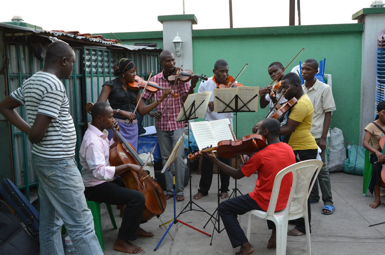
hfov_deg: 53.2
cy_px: 128
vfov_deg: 36.7
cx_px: 192
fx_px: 384
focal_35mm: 36
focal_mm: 24
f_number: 6.3
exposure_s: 1/160
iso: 2000
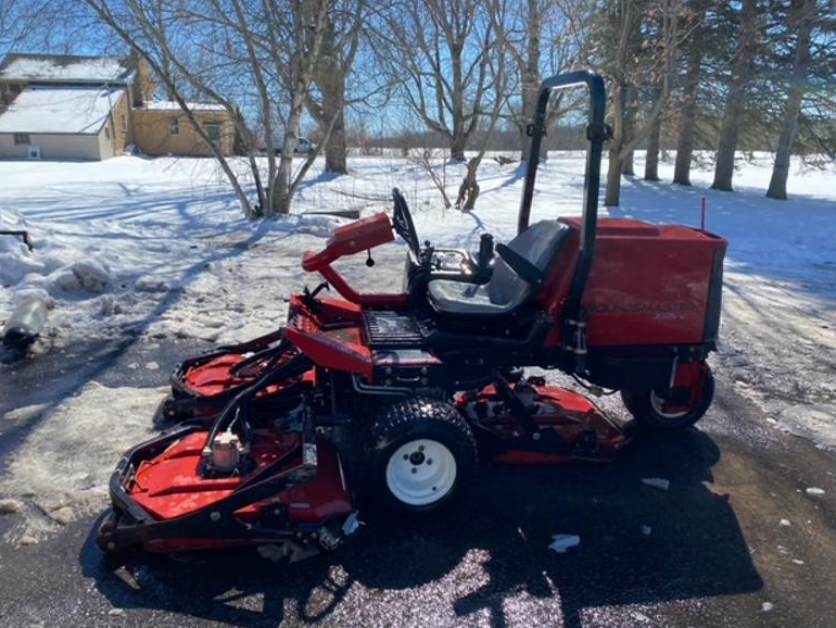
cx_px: 430
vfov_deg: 51.4
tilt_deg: -14.0
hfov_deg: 65.3
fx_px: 652
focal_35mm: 27
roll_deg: +3.3
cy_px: 316
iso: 32
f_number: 1.8
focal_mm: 4.25
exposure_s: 1/2755
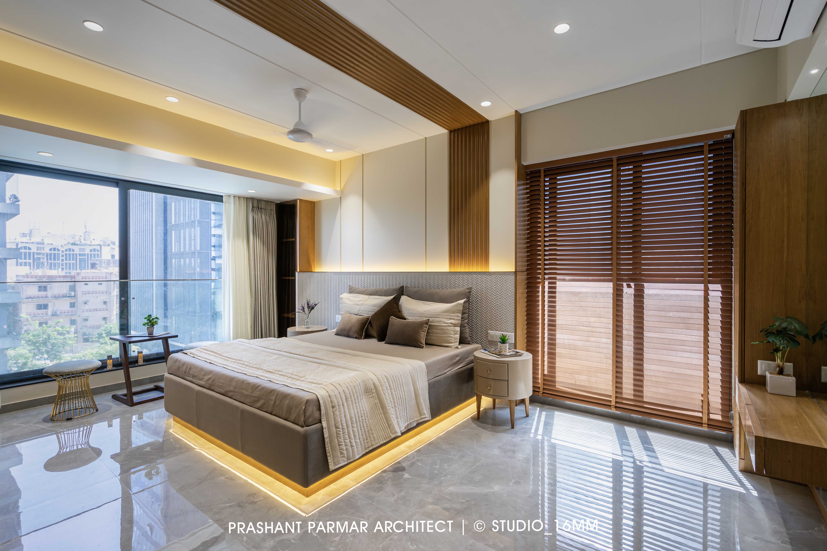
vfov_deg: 73.7
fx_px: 368
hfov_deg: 96.7
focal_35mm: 16
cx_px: 414
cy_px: 276
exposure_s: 1/125
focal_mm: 16
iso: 200
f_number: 7.1
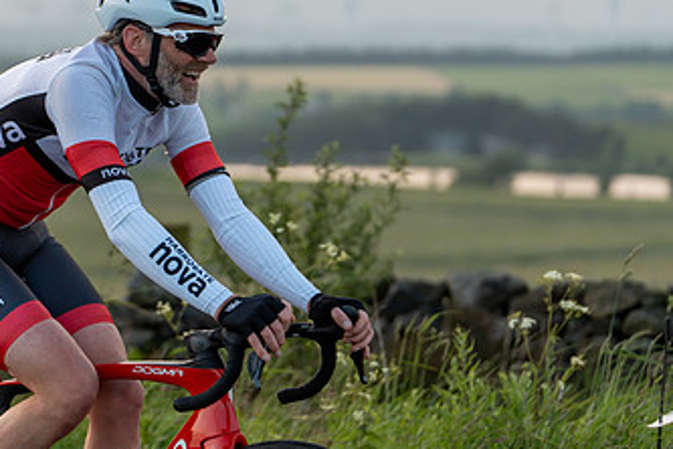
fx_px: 3421
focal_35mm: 183
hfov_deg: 11.2
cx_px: 103
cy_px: 157
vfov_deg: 7.5
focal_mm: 105
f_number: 3.2
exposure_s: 1/1250
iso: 400
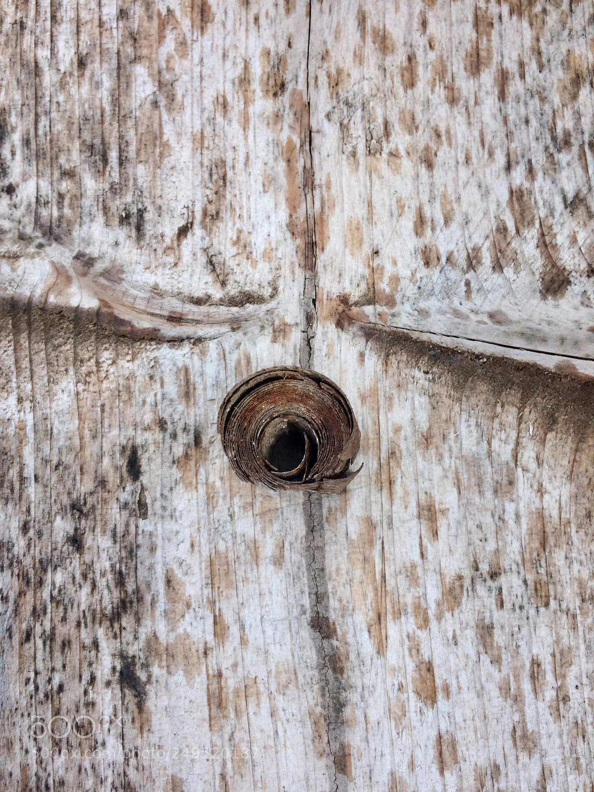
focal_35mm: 29
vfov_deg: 61.7
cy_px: 396
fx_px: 664
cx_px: 297
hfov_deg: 48.2
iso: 32
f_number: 2.2
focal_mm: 4.15
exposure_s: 1/507
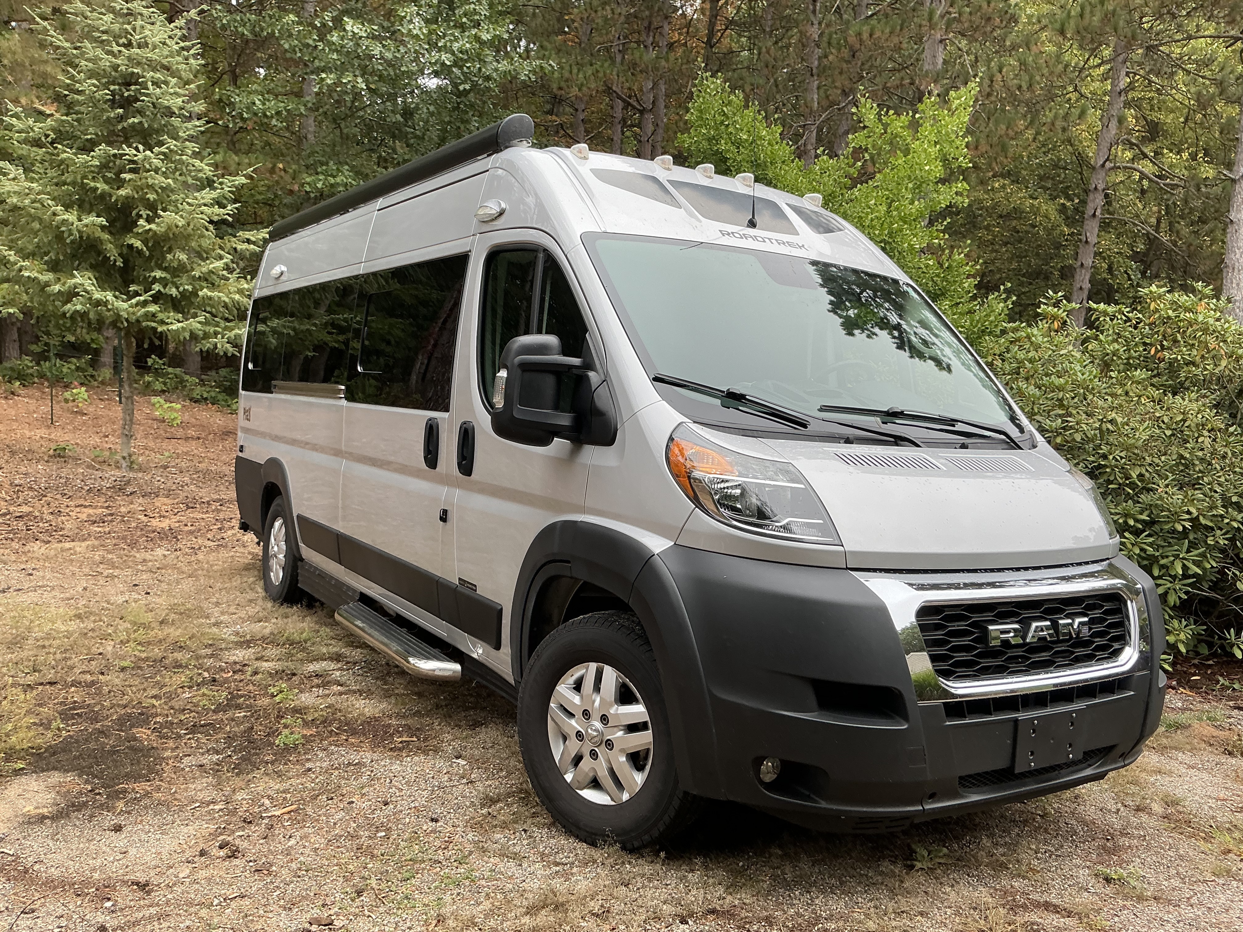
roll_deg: -2.2
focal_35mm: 28
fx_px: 1005
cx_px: 622
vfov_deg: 49.7
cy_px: 466
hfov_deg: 63.4
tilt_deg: -6.5
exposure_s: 1/125
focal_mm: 3
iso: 20
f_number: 1.8
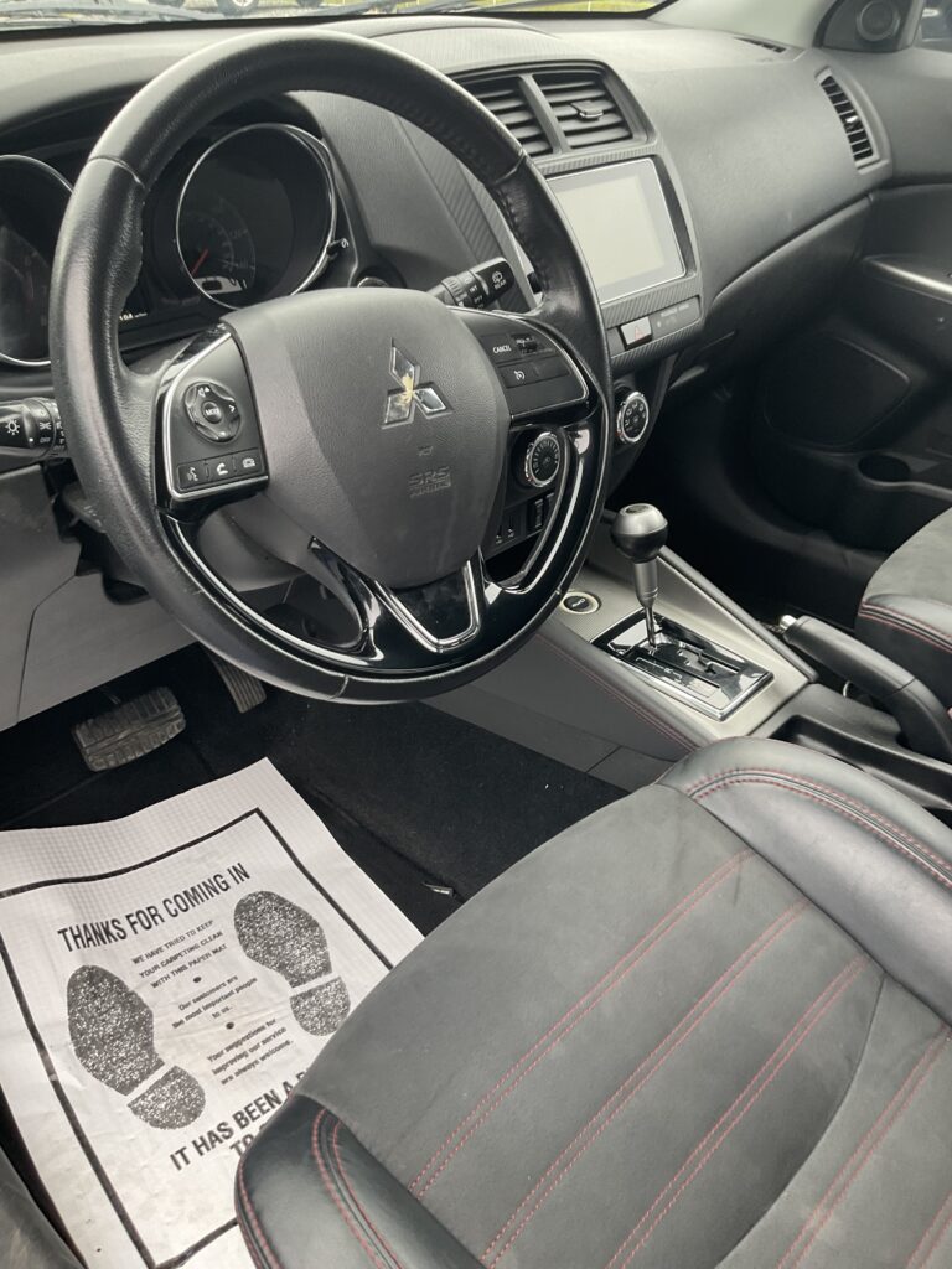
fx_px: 1063
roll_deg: -2.3
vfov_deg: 61.7
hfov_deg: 48.2
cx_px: 476
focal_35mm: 29
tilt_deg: -31.9
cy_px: 634
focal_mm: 3
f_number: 1.8
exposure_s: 1/120
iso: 64
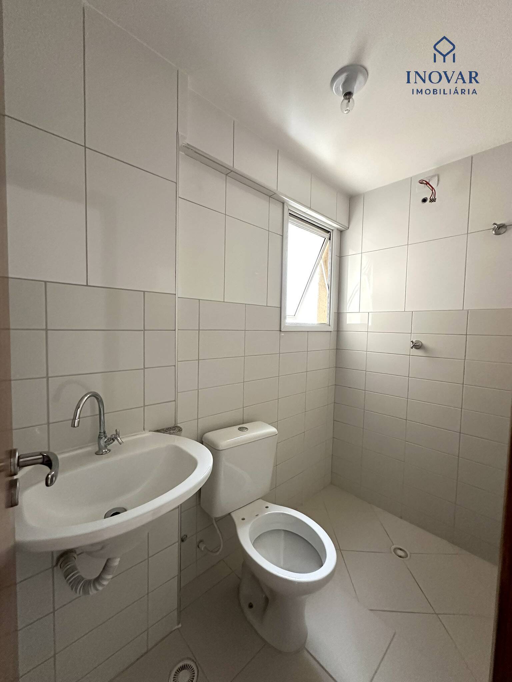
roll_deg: -2.2
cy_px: 341
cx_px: 256
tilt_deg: -2.4
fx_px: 276
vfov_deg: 102.1
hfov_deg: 85.7
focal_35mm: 14
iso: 640
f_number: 2.2
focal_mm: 2.22
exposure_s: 1/60
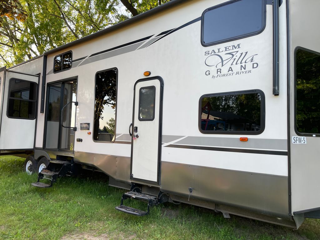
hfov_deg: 69.4
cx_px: 160
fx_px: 231
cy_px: 120
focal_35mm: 25
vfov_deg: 54.9
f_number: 1.6
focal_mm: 5.1
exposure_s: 1/242
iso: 32
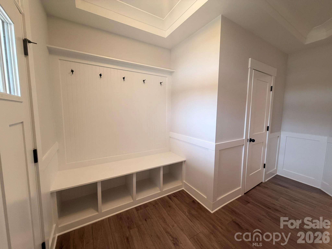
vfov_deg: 85.7
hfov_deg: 102.1
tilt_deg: -5.4
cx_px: 166
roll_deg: -0.4
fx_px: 134
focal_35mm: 14
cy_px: 124
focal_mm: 2.22
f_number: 2.2
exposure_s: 1/60
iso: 200
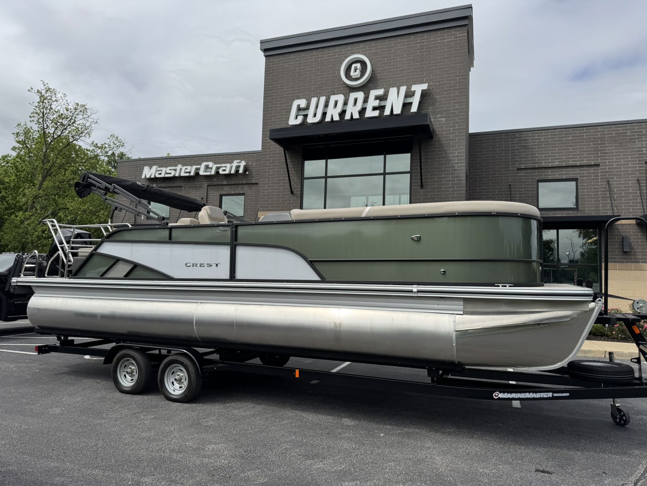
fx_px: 449
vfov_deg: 56.8
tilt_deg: +5.9
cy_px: 243
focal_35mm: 24
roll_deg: -2.8
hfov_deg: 71.6
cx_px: 324
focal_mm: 6.76
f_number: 1.78
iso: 80
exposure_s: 1/6410
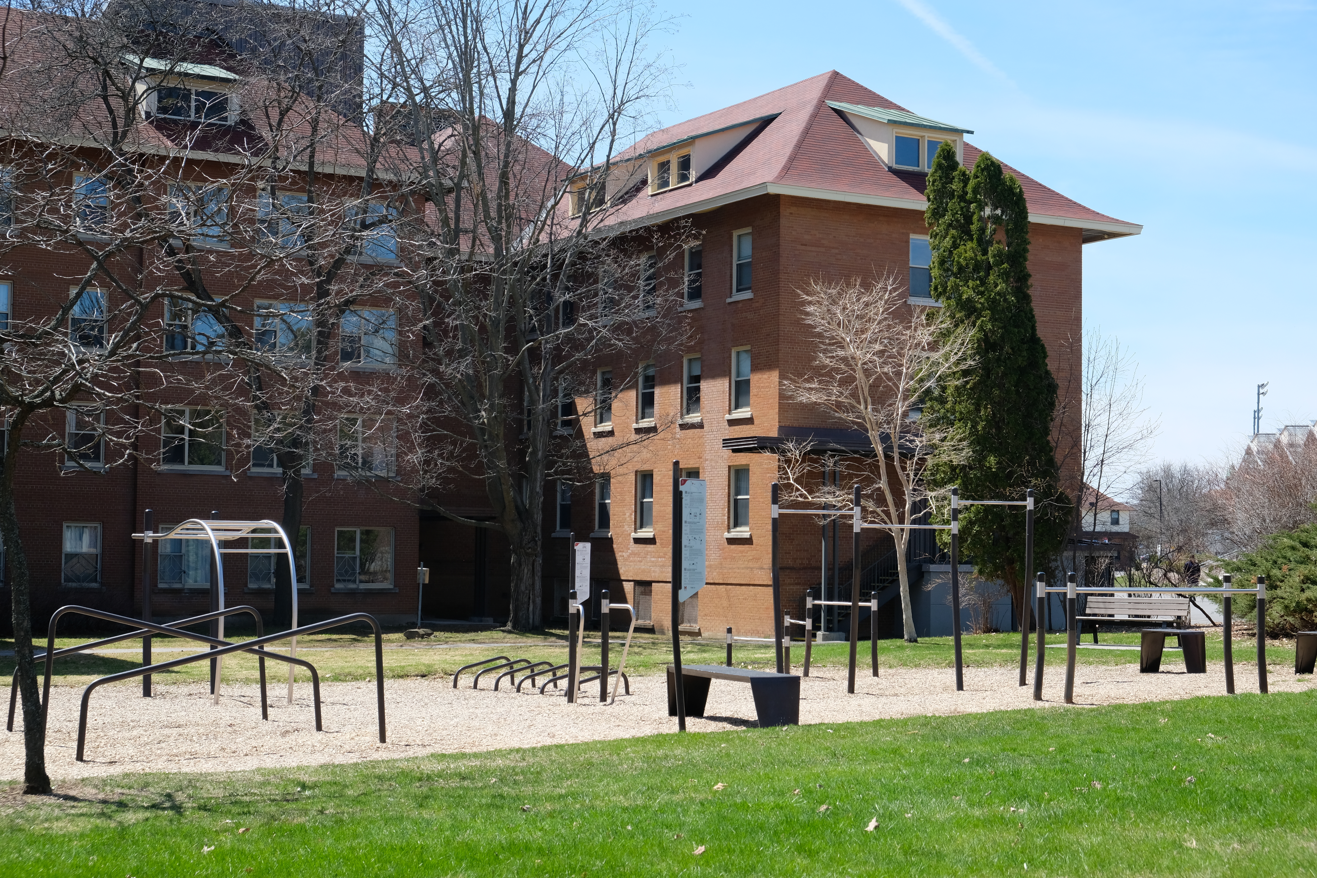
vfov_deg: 25.1
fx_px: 1975
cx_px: 658
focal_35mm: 54
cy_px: 439
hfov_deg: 36.9
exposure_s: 1/340
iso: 400
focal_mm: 35.8
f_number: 8
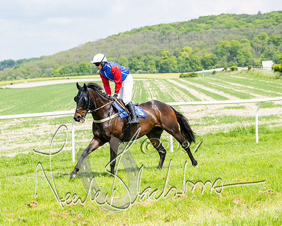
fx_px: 855
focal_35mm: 103
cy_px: 113
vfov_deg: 15.0
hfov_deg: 18.7
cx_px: 141
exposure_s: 1/1250
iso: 200
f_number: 5
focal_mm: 91
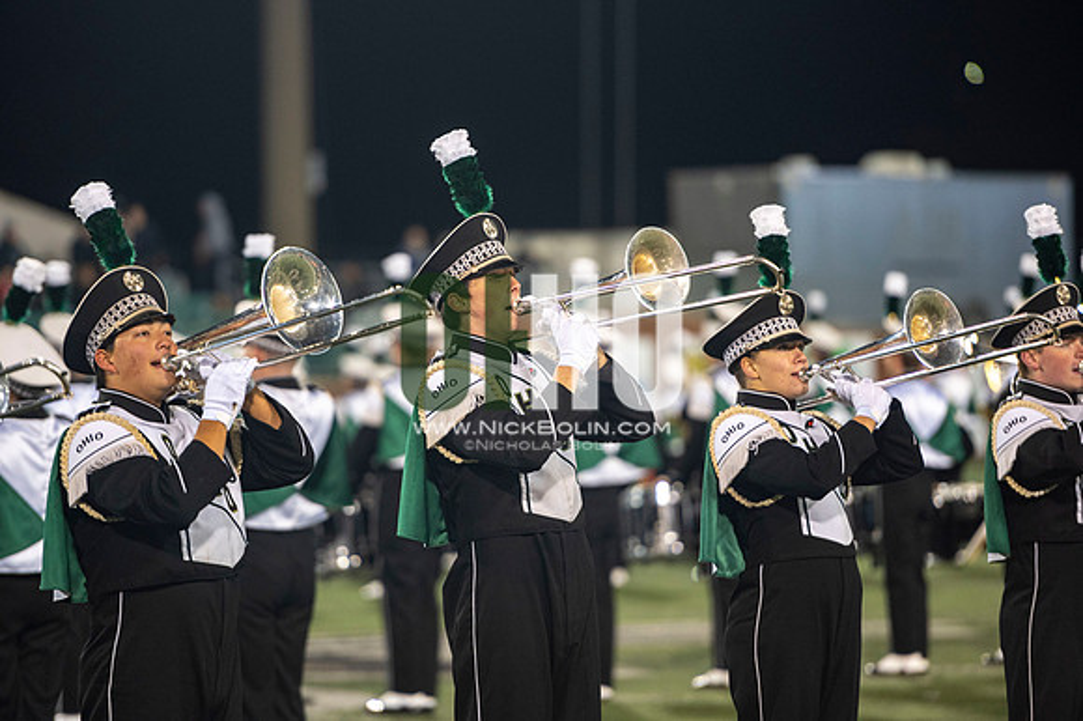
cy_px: 360
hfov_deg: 10.3
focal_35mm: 200
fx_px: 6013
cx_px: 542
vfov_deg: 6.9
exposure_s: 1/500
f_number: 2.8
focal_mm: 200
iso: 1000
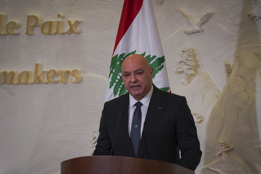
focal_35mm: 400
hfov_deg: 5.2
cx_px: 130
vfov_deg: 3.4
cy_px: 87
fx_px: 2900
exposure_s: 1/250
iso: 1600
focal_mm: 400
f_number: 6.3
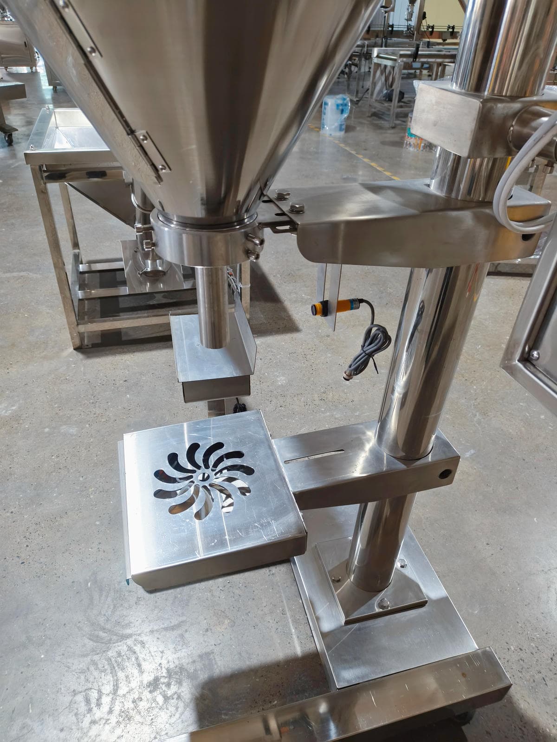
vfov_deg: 73.9
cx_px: 278
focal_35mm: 23
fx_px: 493
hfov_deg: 58.9
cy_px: 371
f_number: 1.88
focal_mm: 5.56
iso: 800
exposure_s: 1/36
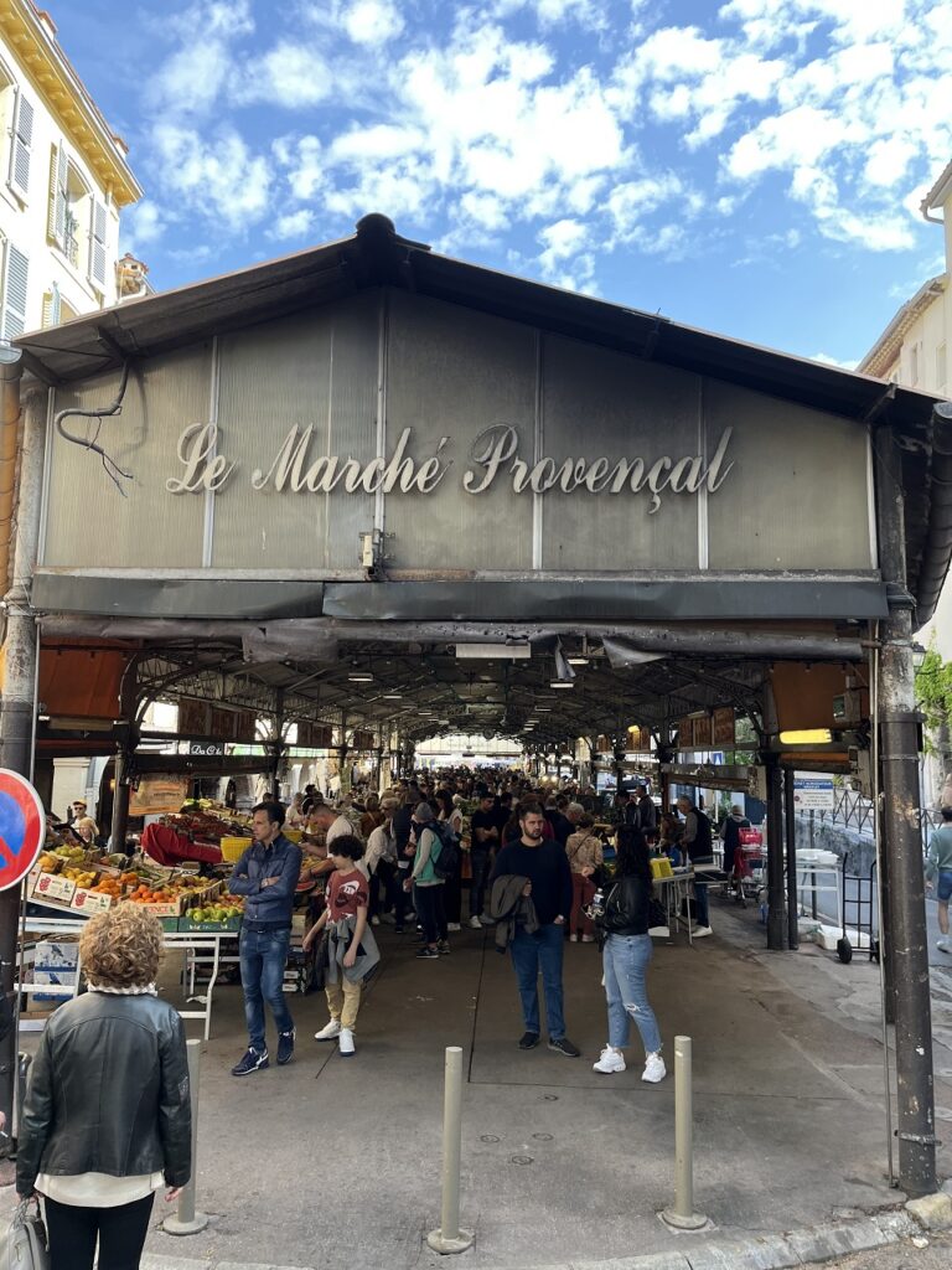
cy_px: 635
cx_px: 476
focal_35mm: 26
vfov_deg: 67.3
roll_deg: +0.3
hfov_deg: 53.1
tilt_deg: +6.9
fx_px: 953
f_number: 1.6
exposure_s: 1/351
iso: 50
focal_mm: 5.1
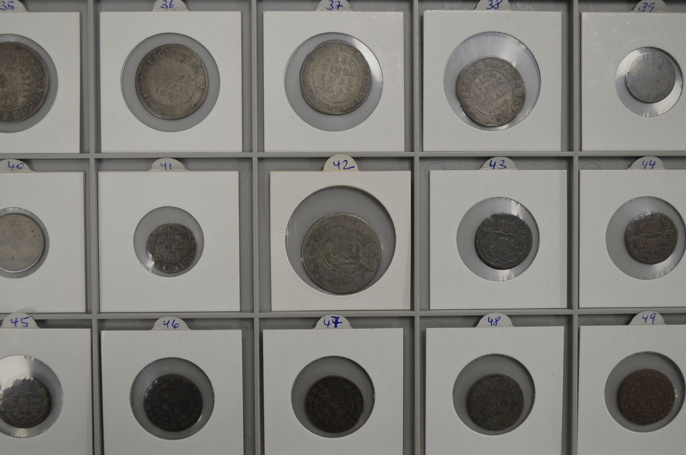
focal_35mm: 49
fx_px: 932
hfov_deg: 40.4
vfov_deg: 27.4
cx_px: 349
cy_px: 231
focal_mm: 30
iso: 320
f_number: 4.5
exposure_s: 1/60
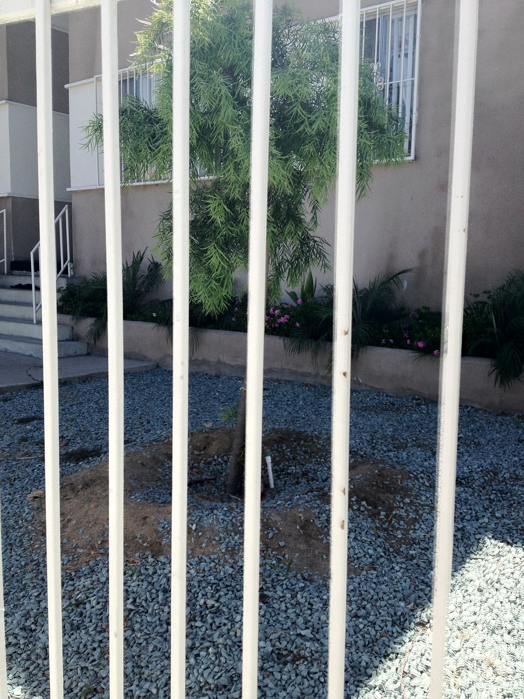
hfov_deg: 40.7
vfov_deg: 52.6
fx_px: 706
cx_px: 262
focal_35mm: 35
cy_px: 350
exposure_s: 1/890
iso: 64
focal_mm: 4.28
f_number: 2.4
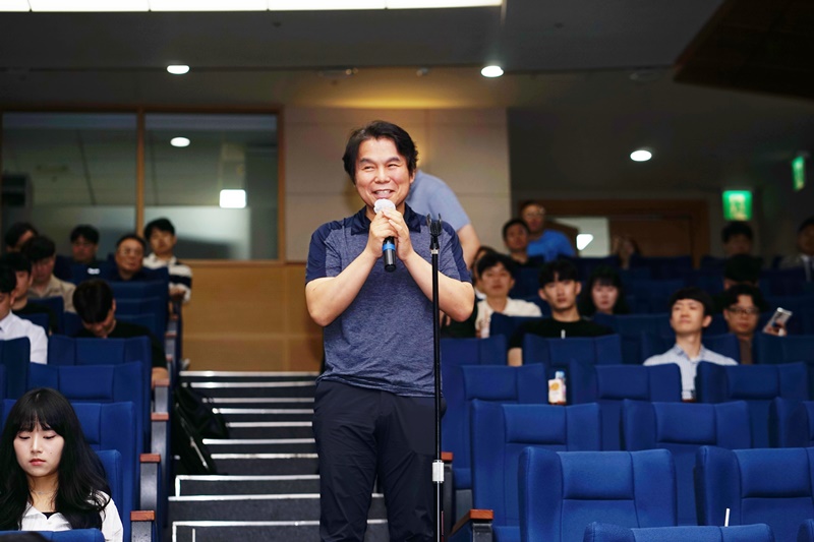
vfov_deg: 16.1
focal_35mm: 85
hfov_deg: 23.9
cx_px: 407
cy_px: 271
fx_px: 1921
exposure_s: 1/200
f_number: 3.5
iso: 160
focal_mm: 85
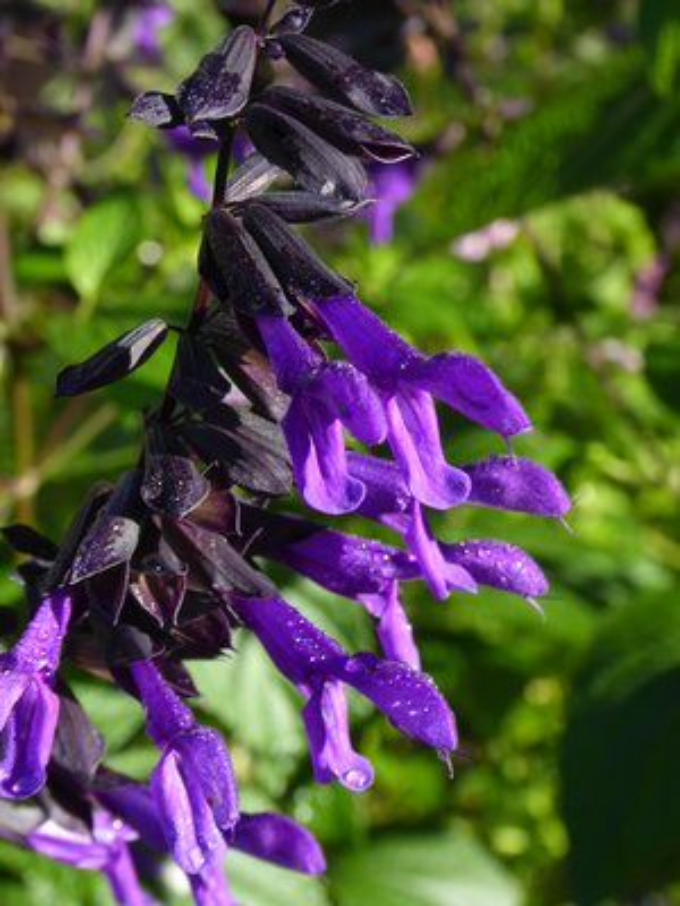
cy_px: 453
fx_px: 3012
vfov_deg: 17.1
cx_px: 340
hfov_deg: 12.9
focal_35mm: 115
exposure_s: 1/80
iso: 80
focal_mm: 20.6
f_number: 5.1
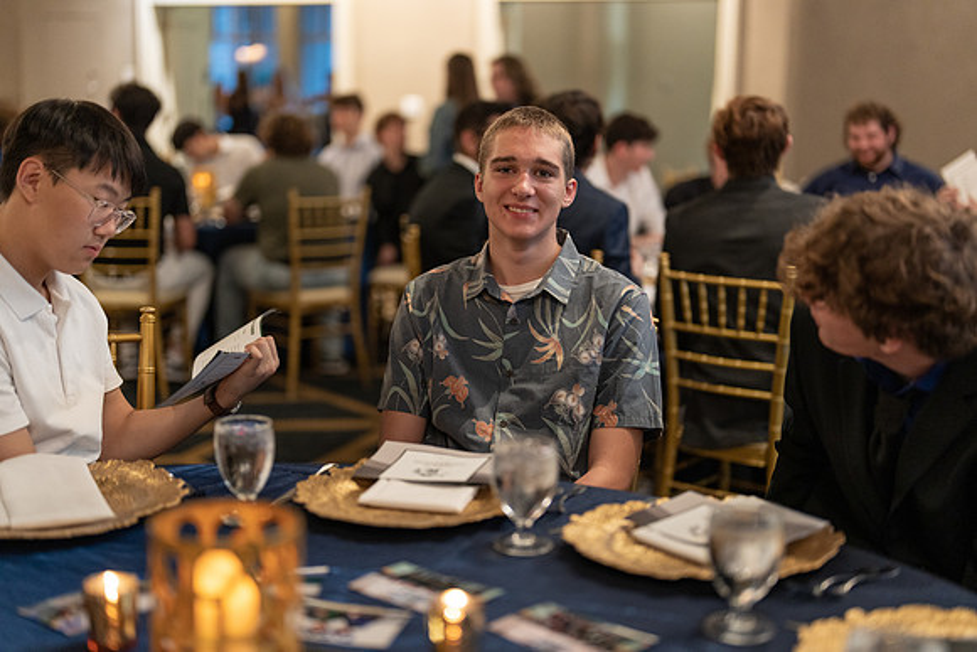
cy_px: 326
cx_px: 488
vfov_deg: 27.0
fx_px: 1357
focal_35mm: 50
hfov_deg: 39.6
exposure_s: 1/320
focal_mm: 50
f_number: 1.2
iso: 1250
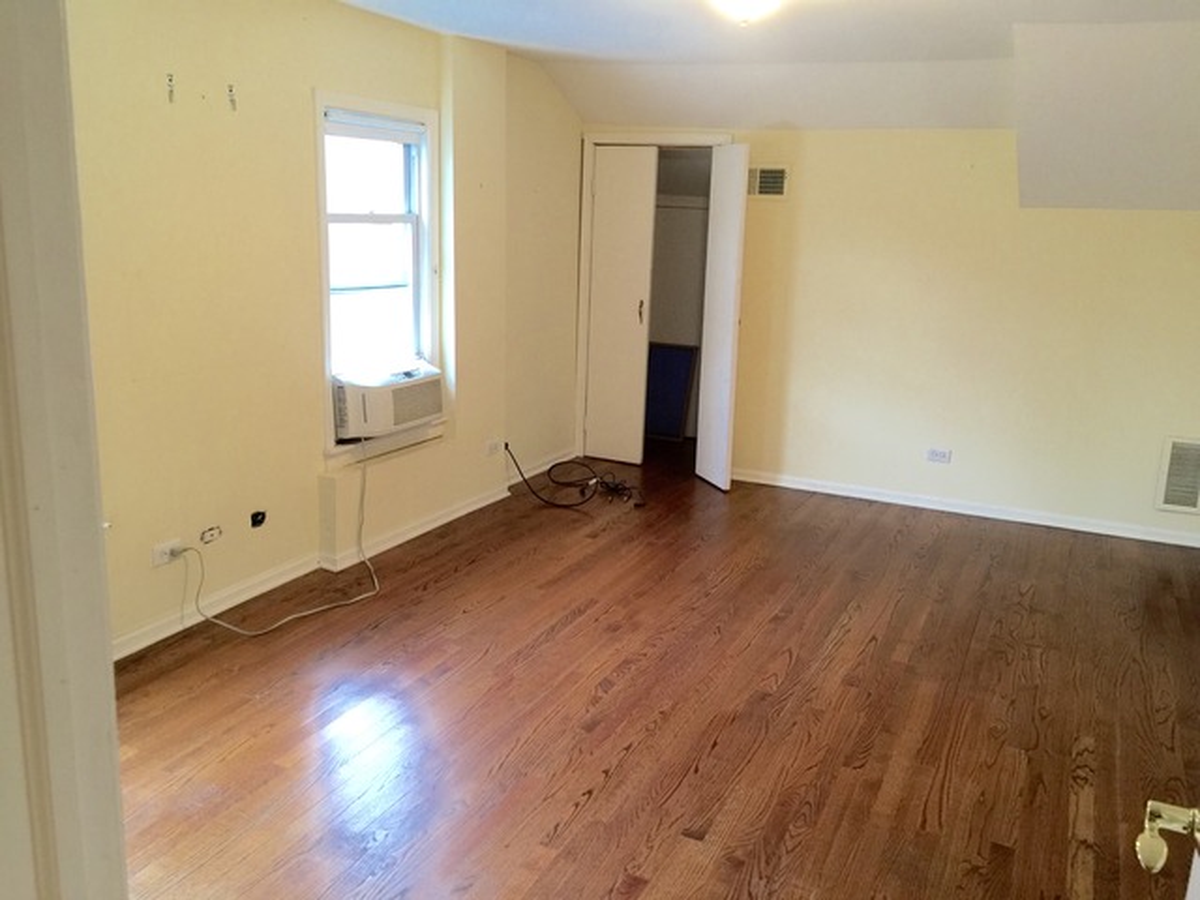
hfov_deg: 61.7
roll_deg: -1.9
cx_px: 600
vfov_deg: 48.2
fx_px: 1005
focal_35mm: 29
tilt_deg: -12.6
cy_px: 450
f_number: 2.2
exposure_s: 1/15
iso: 64
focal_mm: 4.15
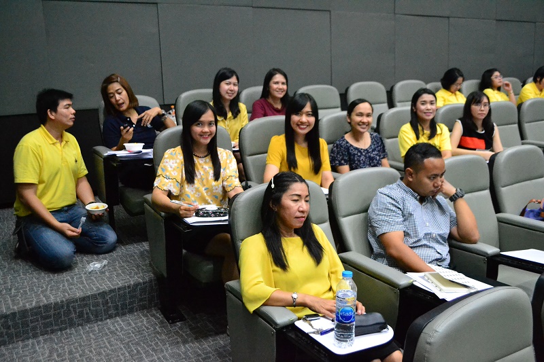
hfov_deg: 57.2
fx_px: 499
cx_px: 272
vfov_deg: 40.0
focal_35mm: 33
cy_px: 181
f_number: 4
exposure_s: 1/60
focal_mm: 22
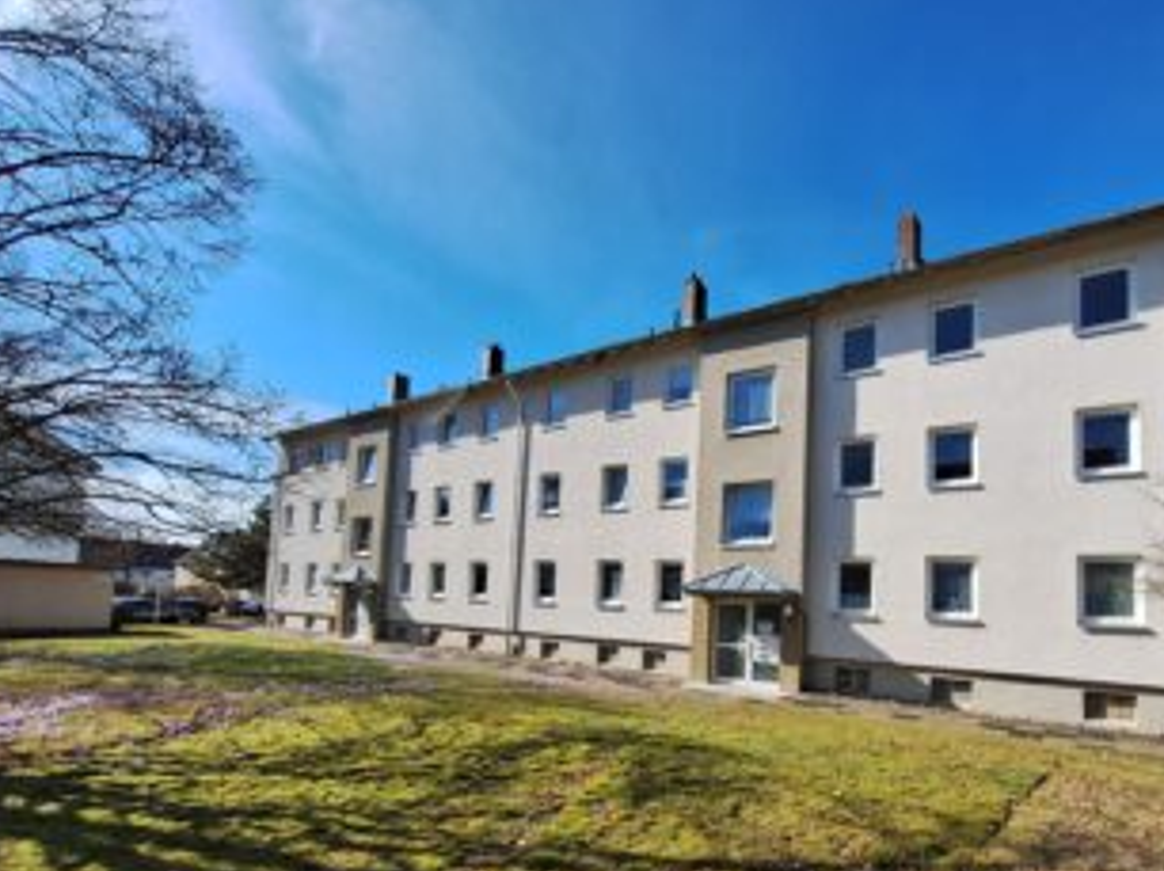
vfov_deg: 73.1
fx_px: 571
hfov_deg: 89.6
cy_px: 555
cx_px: 711
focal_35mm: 17
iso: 40
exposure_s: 1/1220
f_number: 2.2
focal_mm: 1.74
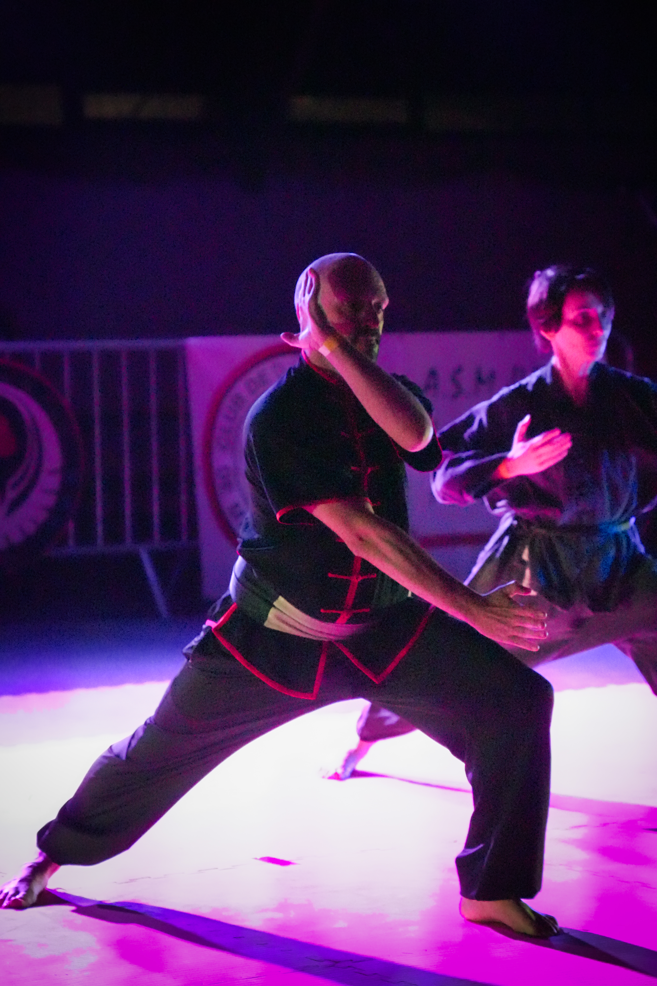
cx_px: 328
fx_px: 3695
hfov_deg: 10.2
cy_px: 493
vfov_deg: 15.2
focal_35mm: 135
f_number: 4
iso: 12800
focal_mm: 90
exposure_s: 1/250
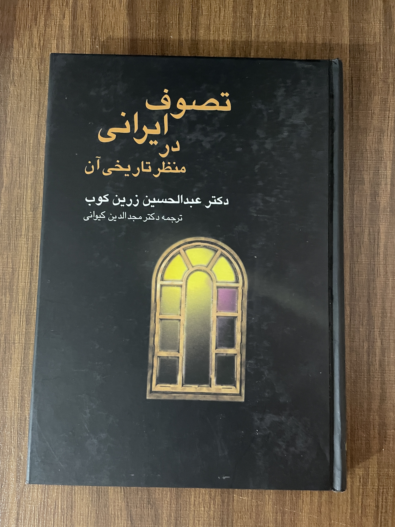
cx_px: 198
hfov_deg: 53.1
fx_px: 396
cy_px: 264
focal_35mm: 26
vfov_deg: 67.3
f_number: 1.6
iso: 1000
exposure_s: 1/30
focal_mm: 4.2
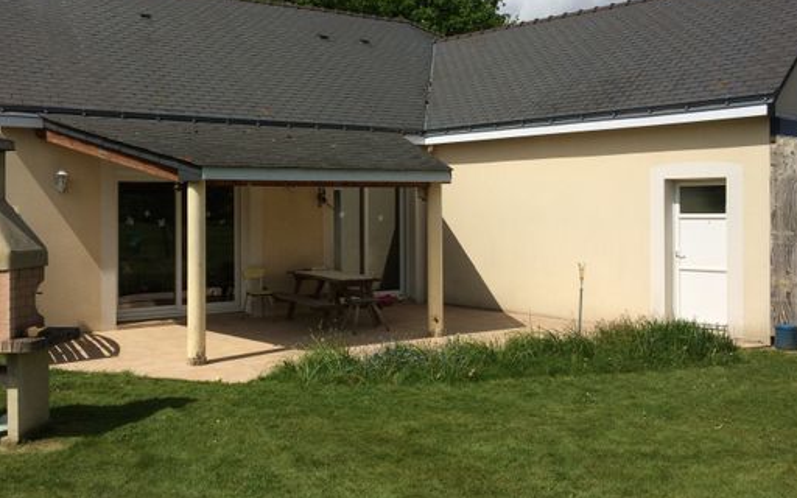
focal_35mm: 36
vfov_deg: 35.2
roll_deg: +2.3
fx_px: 782
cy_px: 207
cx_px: 366
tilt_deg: -0.5
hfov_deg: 53.9
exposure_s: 1/5882
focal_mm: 4.15
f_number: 2.2
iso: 32
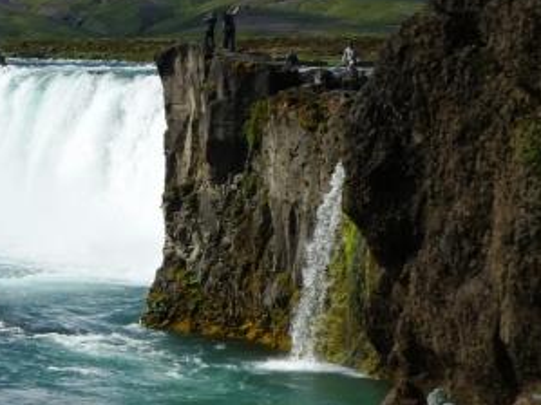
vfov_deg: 12.3
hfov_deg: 15.5
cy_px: 148
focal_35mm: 120
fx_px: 1875
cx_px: -194
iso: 80
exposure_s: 1/800
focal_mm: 6.3
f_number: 4.5
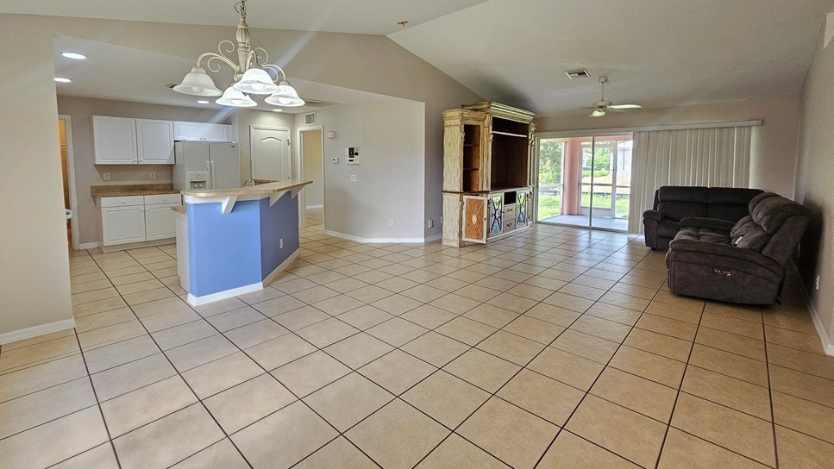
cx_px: 410
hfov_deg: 103.0
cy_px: 186
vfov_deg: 69.8
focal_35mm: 15
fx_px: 332
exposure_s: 1/60
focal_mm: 2.2
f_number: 2.2
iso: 250
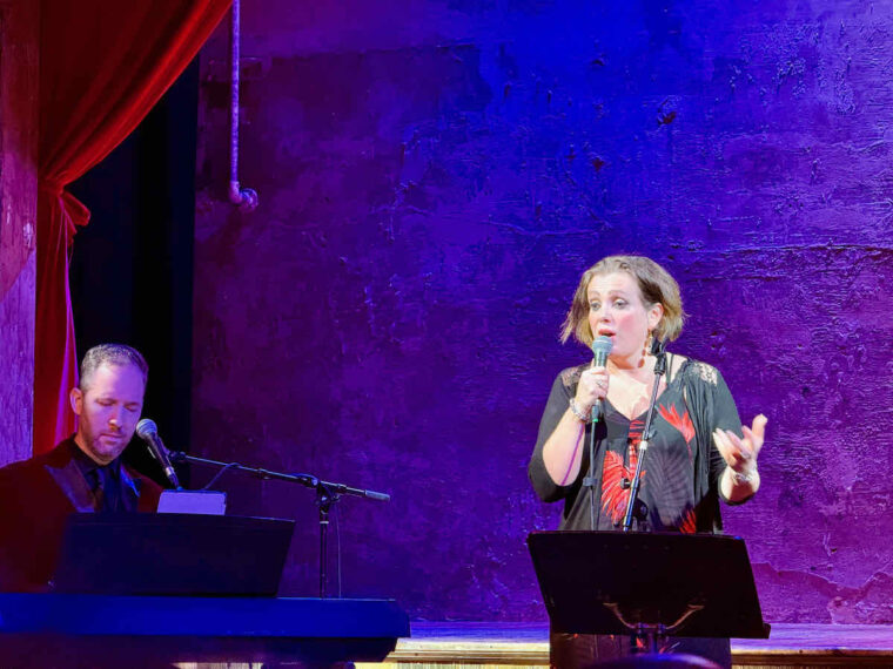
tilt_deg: +8.2
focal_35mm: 120
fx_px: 3096
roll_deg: -0.8
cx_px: 446
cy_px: 334
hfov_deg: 16.4
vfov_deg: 12.3
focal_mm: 15.66
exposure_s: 1/38
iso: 800
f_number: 2.8
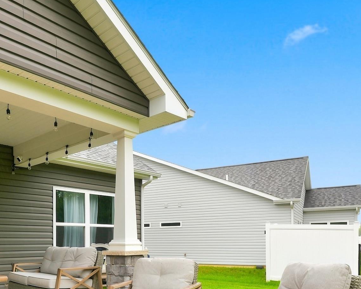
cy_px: 219
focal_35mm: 31
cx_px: 132
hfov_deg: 56.4
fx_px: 331
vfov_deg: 45.4
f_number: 5
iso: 100
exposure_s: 1/100
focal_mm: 10
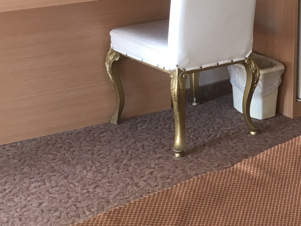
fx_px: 896
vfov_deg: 14.3
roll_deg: -2.6
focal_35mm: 103
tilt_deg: -17.6
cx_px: 337
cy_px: 67
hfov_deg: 18.3
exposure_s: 1/33
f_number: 2.2
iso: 40
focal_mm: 4.15
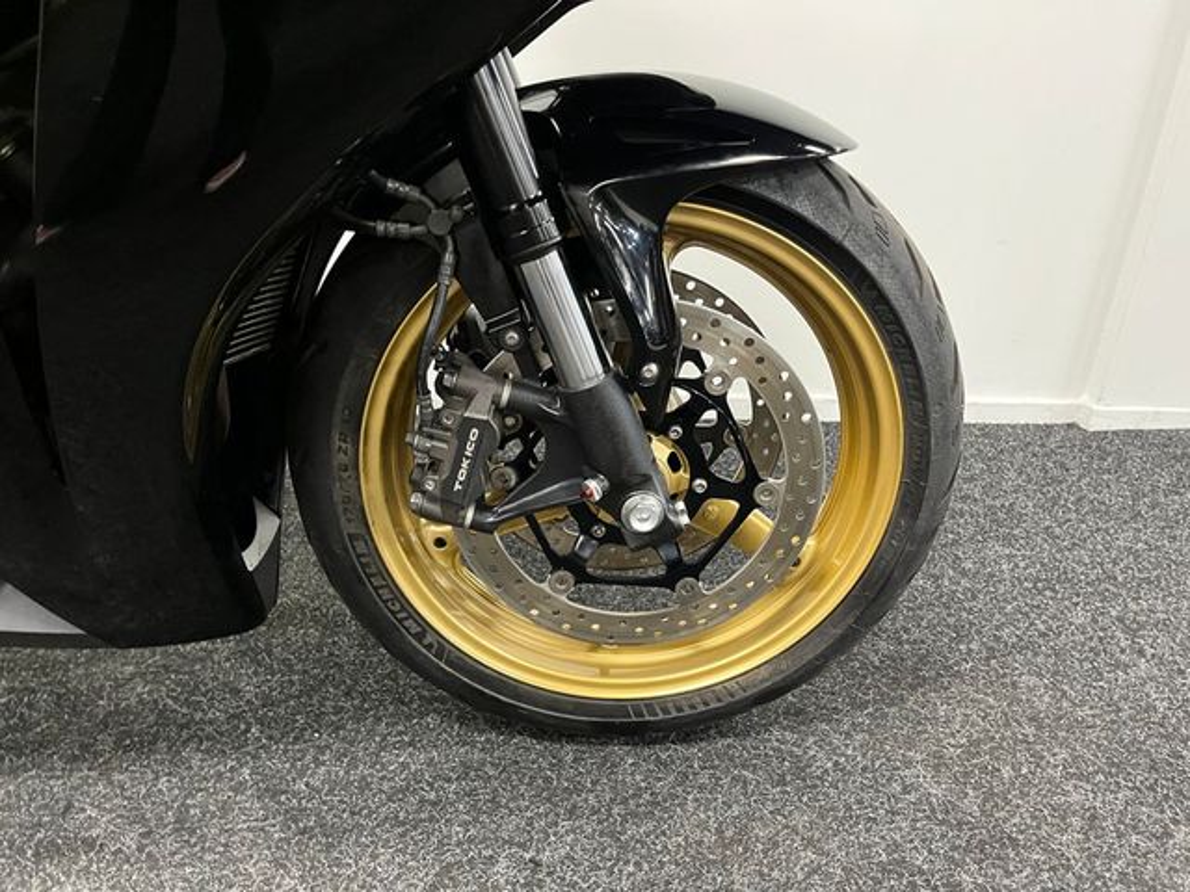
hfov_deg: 67.3
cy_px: 446
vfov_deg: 53.1
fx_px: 894
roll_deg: -3.4
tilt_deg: -25.5
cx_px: 595
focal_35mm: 26
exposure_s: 1/33
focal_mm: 5.1
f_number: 1.6
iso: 500
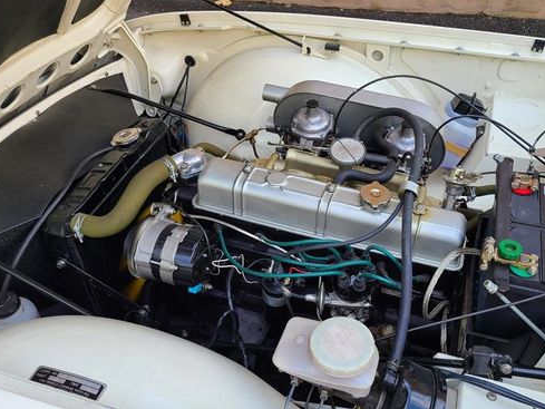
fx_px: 535
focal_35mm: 34
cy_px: 241
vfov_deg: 41.7
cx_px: 315
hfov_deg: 53.7
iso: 40
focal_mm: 5.4
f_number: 1.8
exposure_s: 1/226
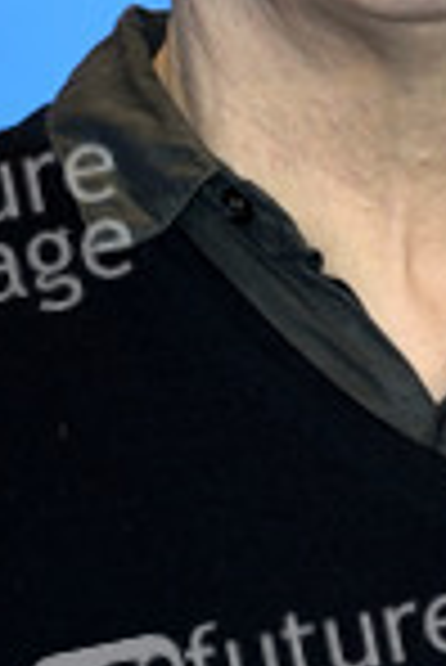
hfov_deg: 1.7
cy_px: 27
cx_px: 392
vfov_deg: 2.5
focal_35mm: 810
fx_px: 15016
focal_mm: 300
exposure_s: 1/250
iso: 1000
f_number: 5.6
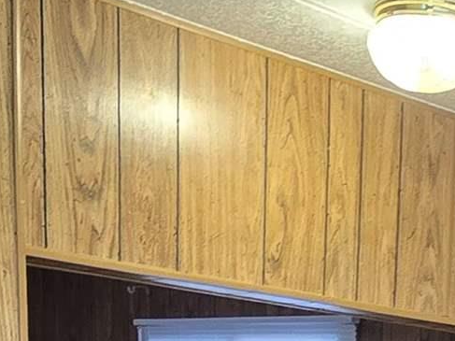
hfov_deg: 22.5
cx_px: 495
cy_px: 738
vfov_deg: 14.2
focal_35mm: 82
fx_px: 1078
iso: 160
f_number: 2.2
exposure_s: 1/60
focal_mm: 2.2
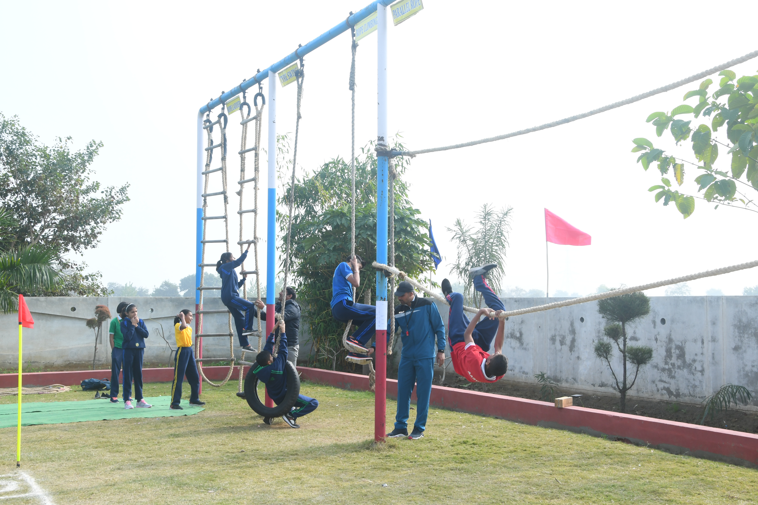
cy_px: 252
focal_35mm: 45
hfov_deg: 43.6
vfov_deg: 29.9
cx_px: 379
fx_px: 947
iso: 320
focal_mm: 30
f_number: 13
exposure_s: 1/125
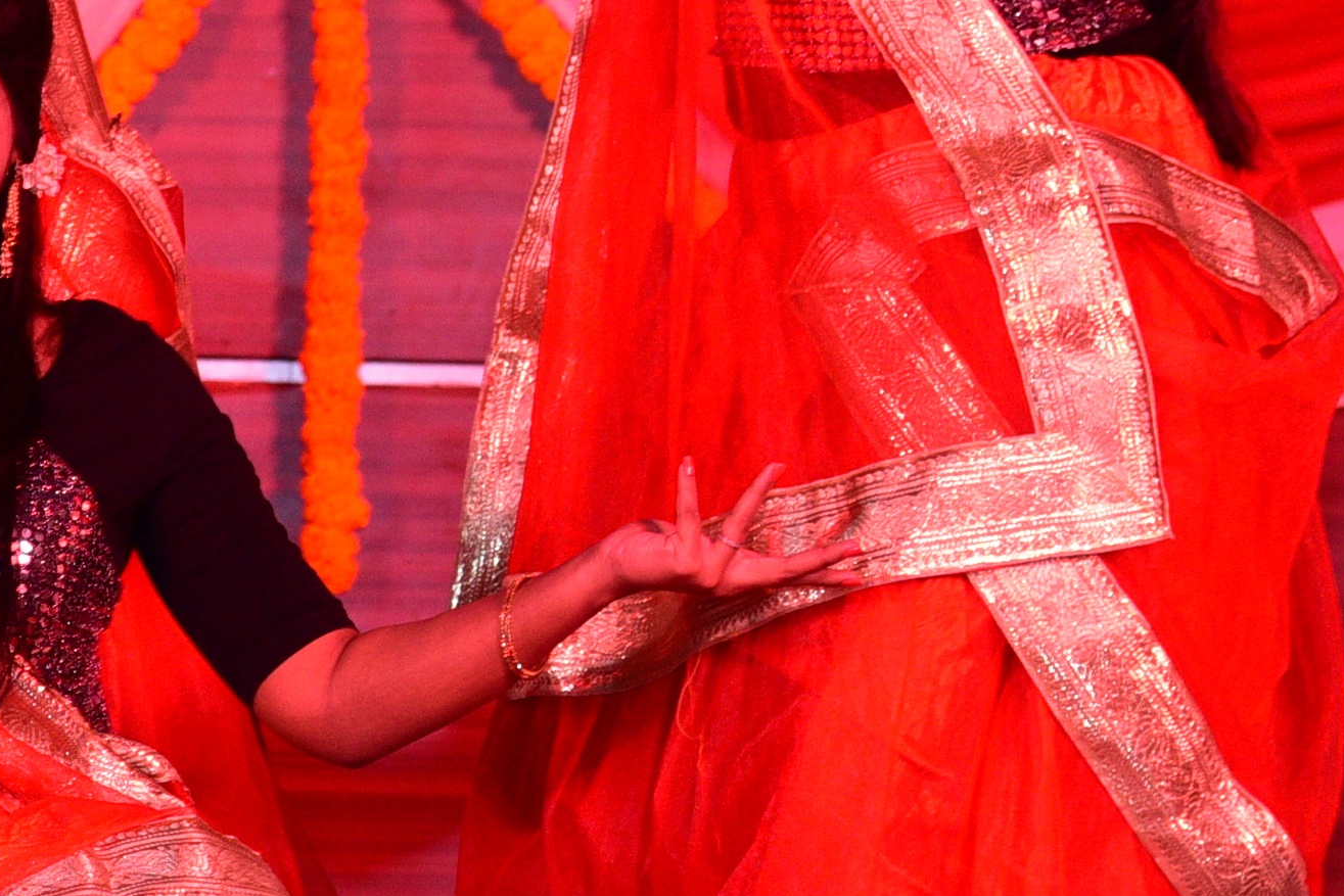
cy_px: 327
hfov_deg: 6.3
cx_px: -74
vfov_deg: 4.2
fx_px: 12171
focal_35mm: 326
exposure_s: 1/160
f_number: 4.5
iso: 1600
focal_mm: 95
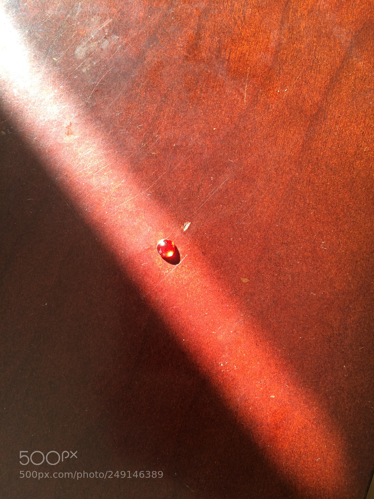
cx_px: 187
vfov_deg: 61.7
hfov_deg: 48.2
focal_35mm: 29
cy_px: 250
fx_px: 418
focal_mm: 4.15
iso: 50
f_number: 2.2
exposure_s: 1/30
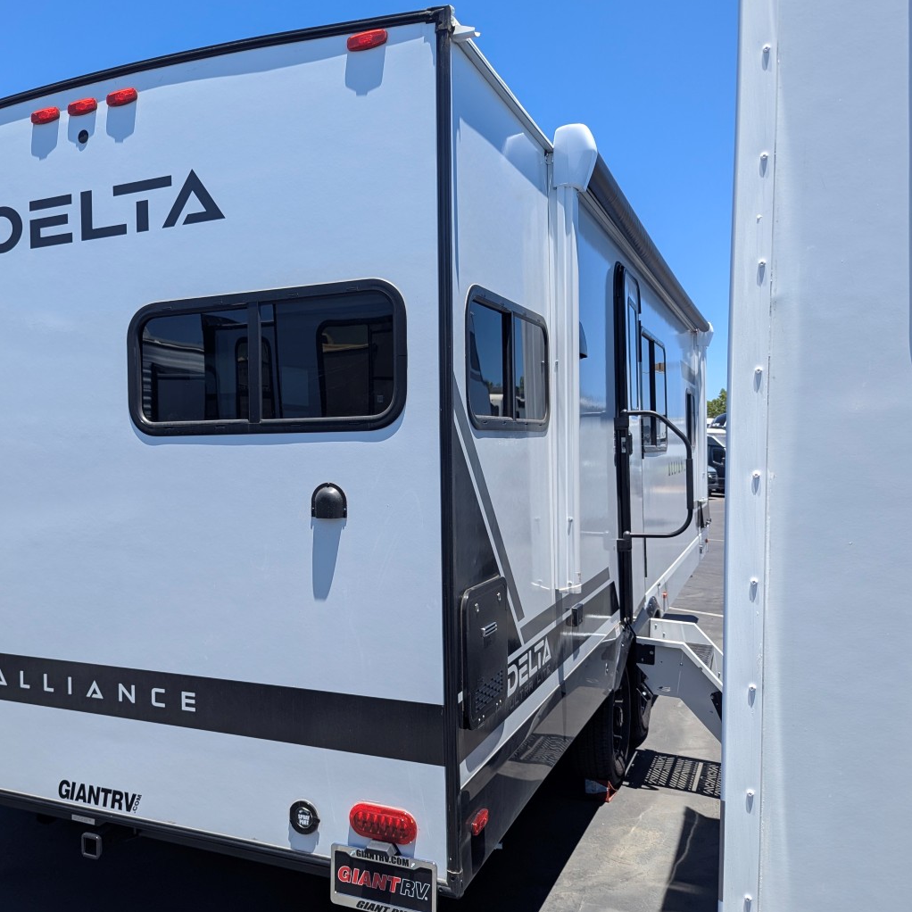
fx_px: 864
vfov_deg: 55.6
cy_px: 451
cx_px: 336
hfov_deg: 54.9
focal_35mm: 29
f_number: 1.85
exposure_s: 1/1272
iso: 44
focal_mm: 6.81
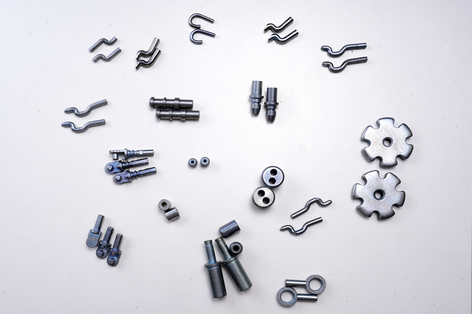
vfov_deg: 38.9
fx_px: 446
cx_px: 236
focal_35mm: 34
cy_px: 157
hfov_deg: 55.8
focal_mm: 34
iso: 100
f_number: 14
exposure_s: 1/160
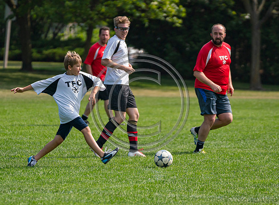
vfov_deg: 3.2
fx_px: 3629
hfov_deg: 4.4
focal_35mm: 454
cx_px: 154
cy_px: 115
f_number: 2.8
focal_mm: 200
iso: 400
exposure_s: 1/8000
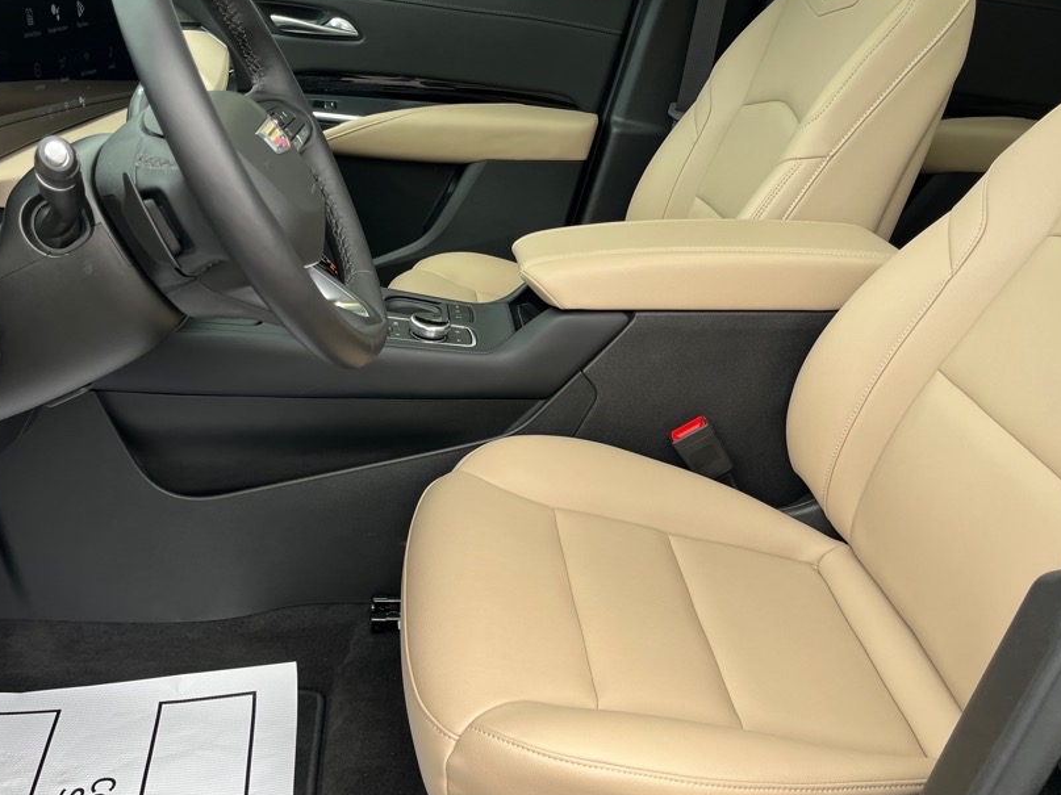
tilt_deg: -24.5
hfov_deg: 55.2
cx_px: 464
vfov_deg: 42.9
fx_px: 1011
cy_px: 427
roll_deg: -3.0
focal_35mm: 33
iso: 40
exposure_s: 1/122
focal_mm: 5.1
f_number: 1.6
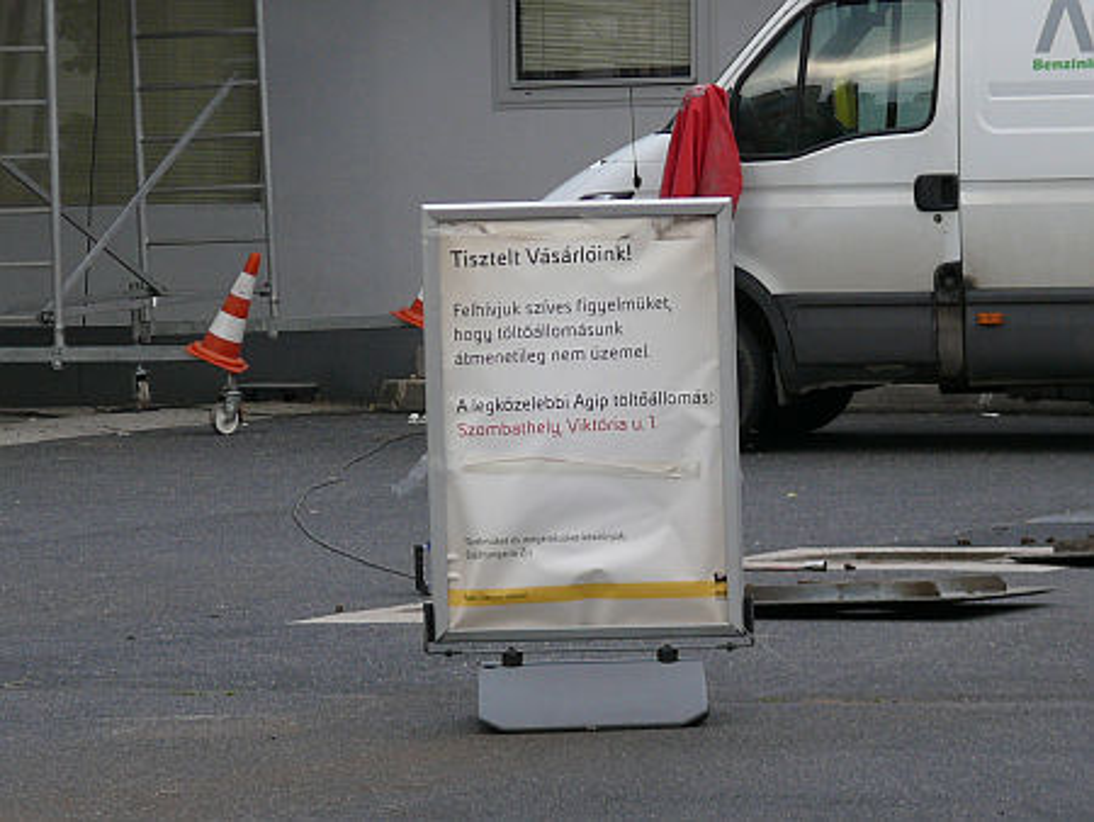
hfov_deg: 6.5
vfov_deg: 4.9
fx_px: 9581
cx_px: 547
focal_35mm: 303
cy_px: 411
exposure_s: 1/250
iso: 100
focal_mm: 36
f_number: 3.6
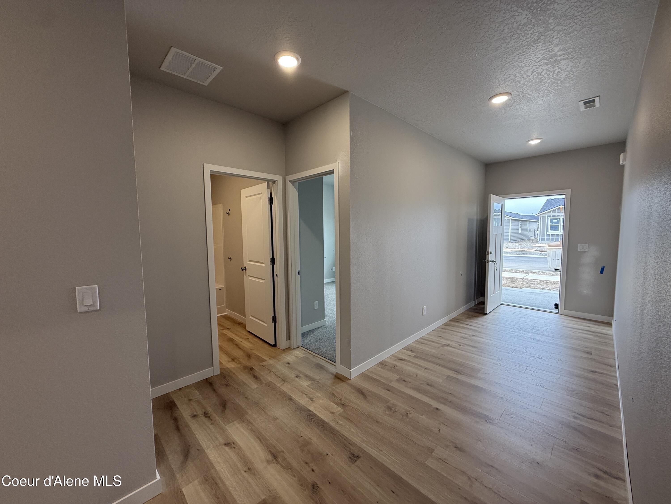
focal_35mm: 14
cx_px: 336
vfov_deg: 85.7
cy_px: 252
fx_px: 271
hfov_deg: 102.1
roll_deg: +0.4
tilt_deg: -3.7
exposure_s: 1/120
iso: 125
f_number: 2.2
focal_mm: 2.22
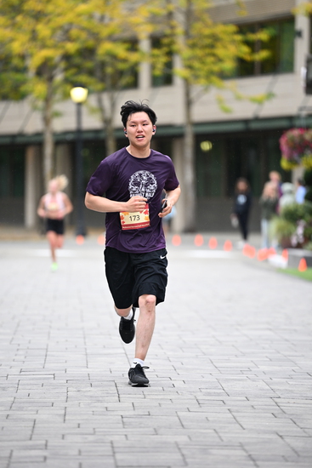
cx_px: 156
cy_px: 234
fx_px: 2598
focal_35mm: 200
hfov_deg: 6.9
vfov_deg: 10.3
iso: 1250
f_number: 2.8
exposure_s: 1/1600
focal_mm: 200
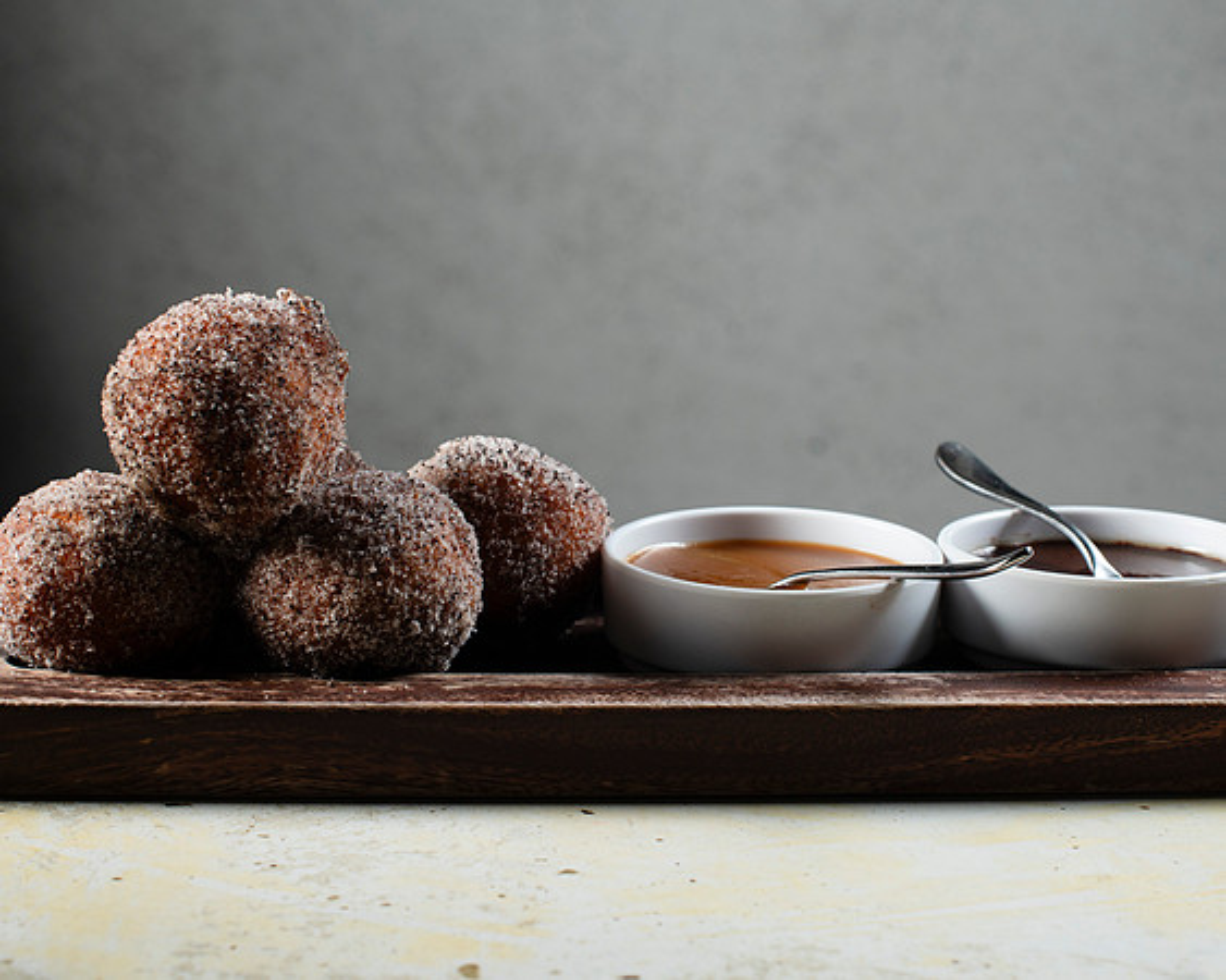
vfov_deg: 22.8
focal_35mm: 67
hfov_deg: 28.3
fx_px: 2433
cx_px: 633
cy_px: 490
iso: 200
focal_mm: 50
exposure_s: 1/200
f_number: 8
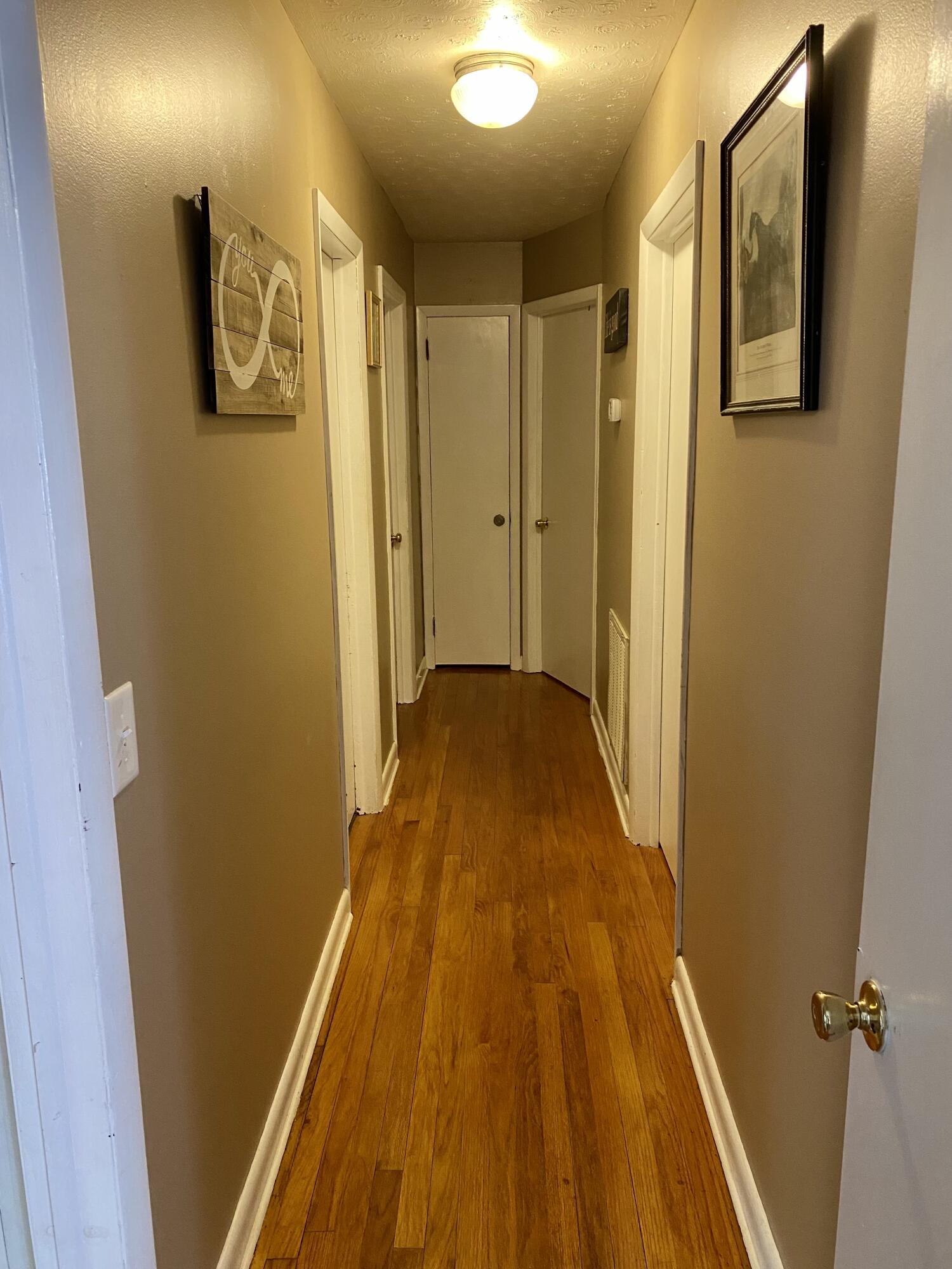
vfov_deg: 67.3
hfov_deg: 53.1
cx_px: 476
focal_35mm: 26
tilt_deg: -12.8
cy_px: 634
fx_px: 953
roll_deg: +0.5
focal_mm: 4.25
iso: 400
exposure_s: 1/60
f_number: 1.8
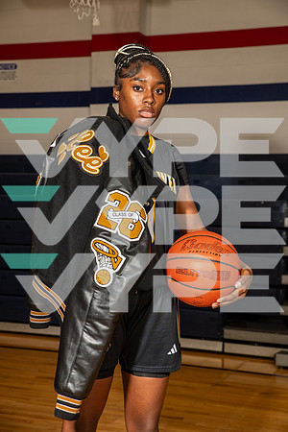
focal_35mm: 62
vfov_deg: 32.4
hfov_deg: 21.9
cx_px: 144
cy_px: 216
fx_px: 744
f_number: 6.3
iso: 320
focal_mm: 62
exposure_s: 1/250
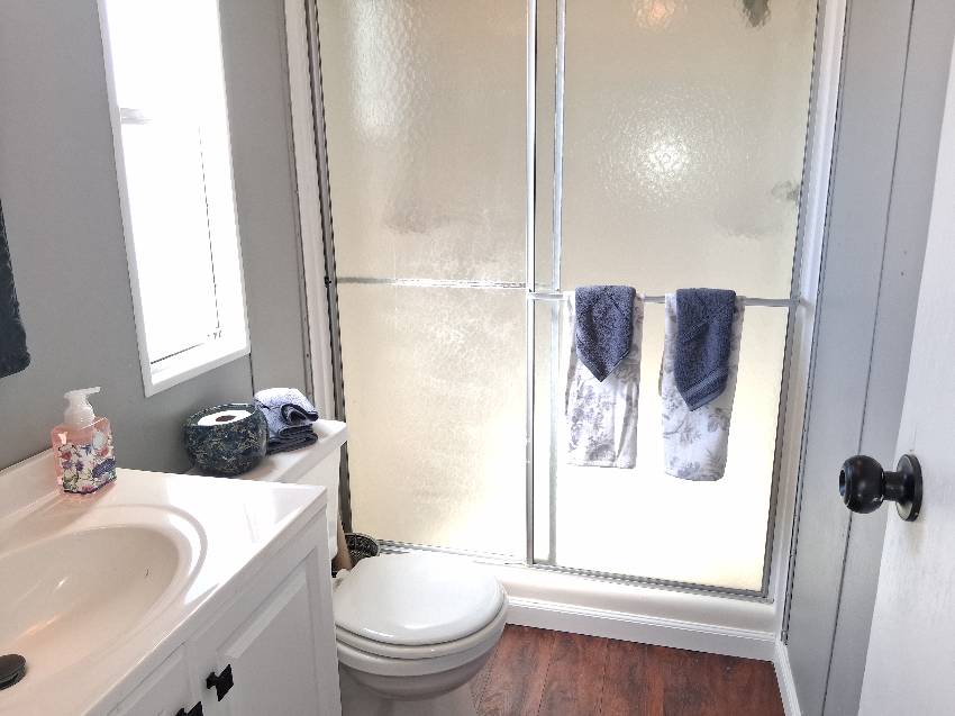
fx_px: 717
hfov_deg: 67.3
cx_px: 478
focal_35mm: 26
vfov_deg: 53.0
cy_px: 358
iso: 200
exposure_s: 1/100
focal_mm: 3.98
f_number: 1.8
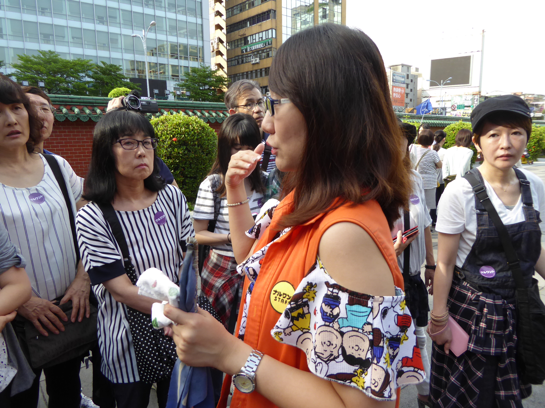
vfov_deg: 54.9
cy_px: 204
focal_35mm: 25
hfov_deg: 69.4
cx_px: 272
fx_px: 394
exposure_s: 1/250
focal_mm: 4.3
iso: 160
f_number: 3.3
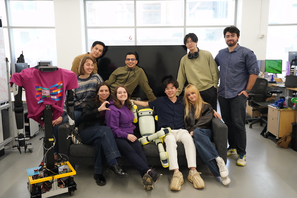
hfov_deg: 55.8
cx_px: 148
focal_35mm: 34
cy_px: 99
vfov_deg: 38.9
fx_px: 280
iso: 8000
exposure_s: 1/1000
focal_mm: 34
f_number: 2.8
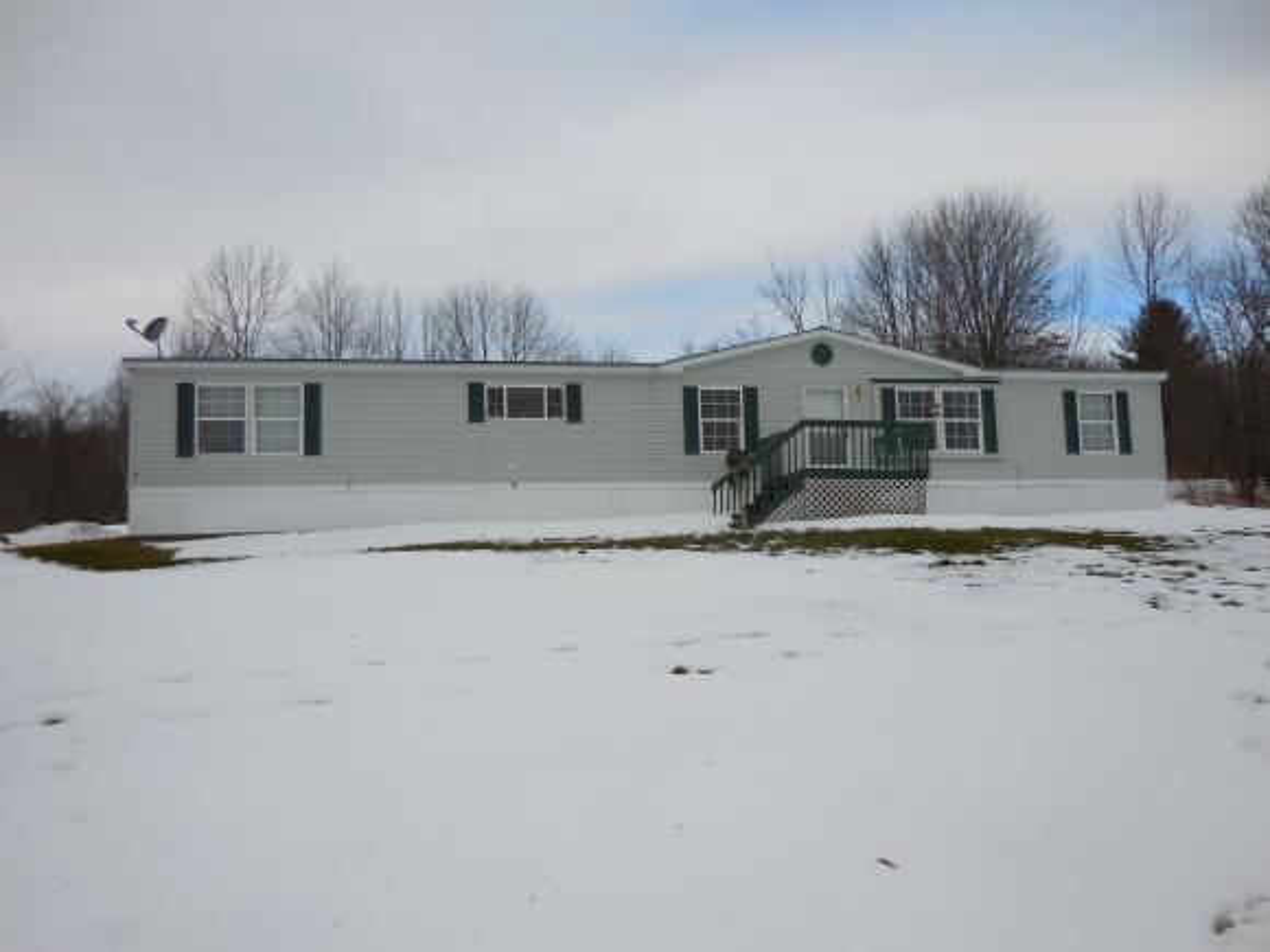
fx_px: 1027
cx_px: 635
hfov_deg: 63.4
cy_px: 476
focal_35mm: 28
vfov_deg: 49.7
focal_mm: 5
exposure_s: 1/1600
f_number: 3.5
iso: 125
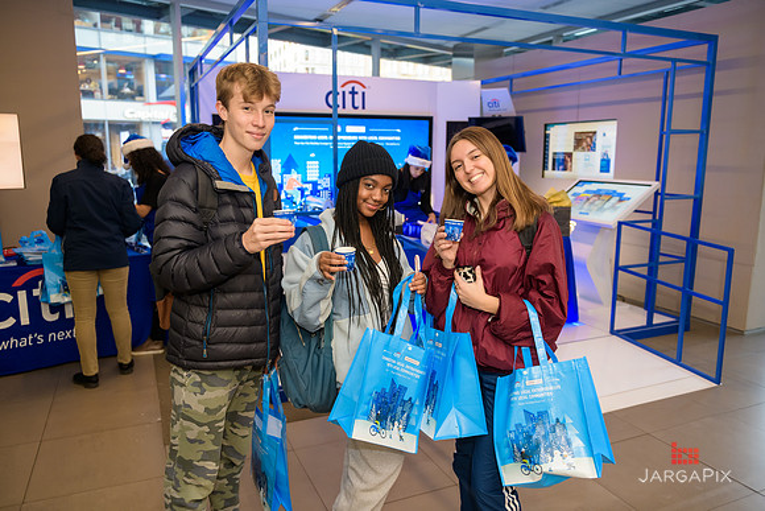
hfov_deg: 67.4
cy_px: 256
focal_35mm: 27
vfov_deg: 48.0
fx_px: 574
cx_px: 382
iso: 800
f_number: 3.2
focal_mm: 27
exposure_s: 1/125
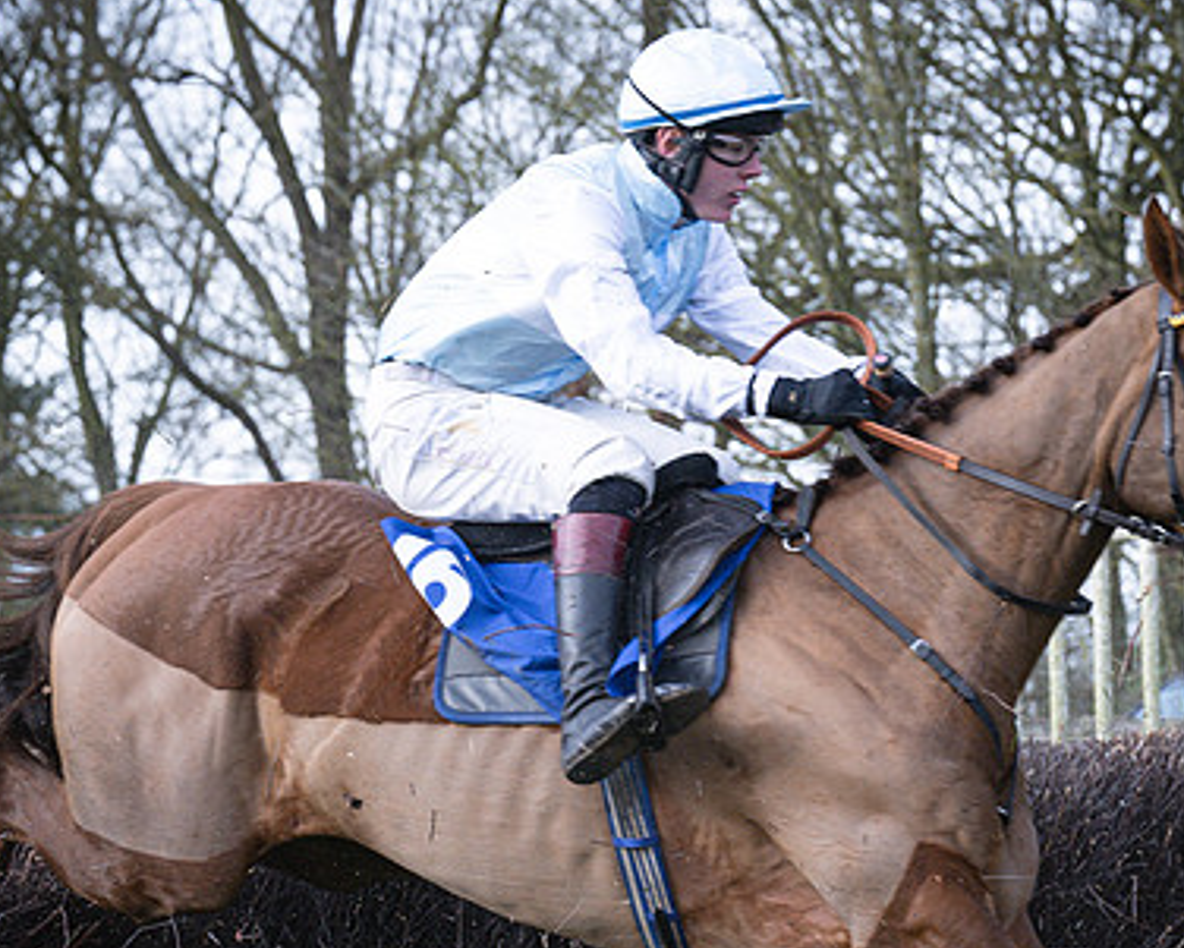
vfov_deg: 8.7
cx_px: 810
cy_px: 614
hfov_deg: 10.9
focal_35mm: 177
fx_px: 6204
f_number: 4
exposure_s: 1/1000
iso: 400
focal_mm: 70
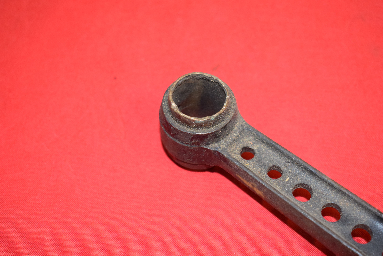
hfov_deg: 29.9
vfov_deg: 20.2
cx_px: 192
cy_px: 128
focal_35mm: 68
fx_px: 718
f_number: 5
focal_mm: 45
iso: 2000
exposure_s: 1/125
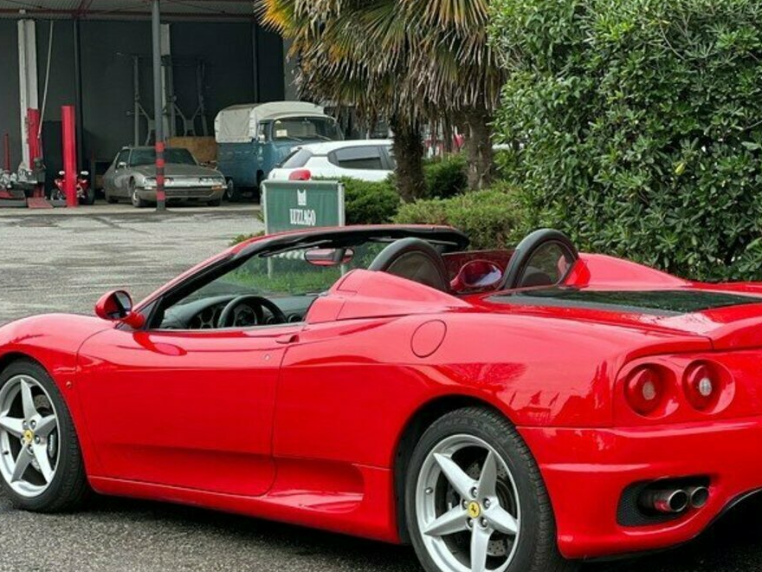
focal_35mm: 105
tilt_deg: -5.6
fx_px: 2311
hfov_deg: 18.7
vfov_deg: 14.1
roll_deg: +0.5
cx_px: 444
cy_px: 373
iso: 80
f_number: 2.8
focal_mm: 9
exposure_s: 1/121
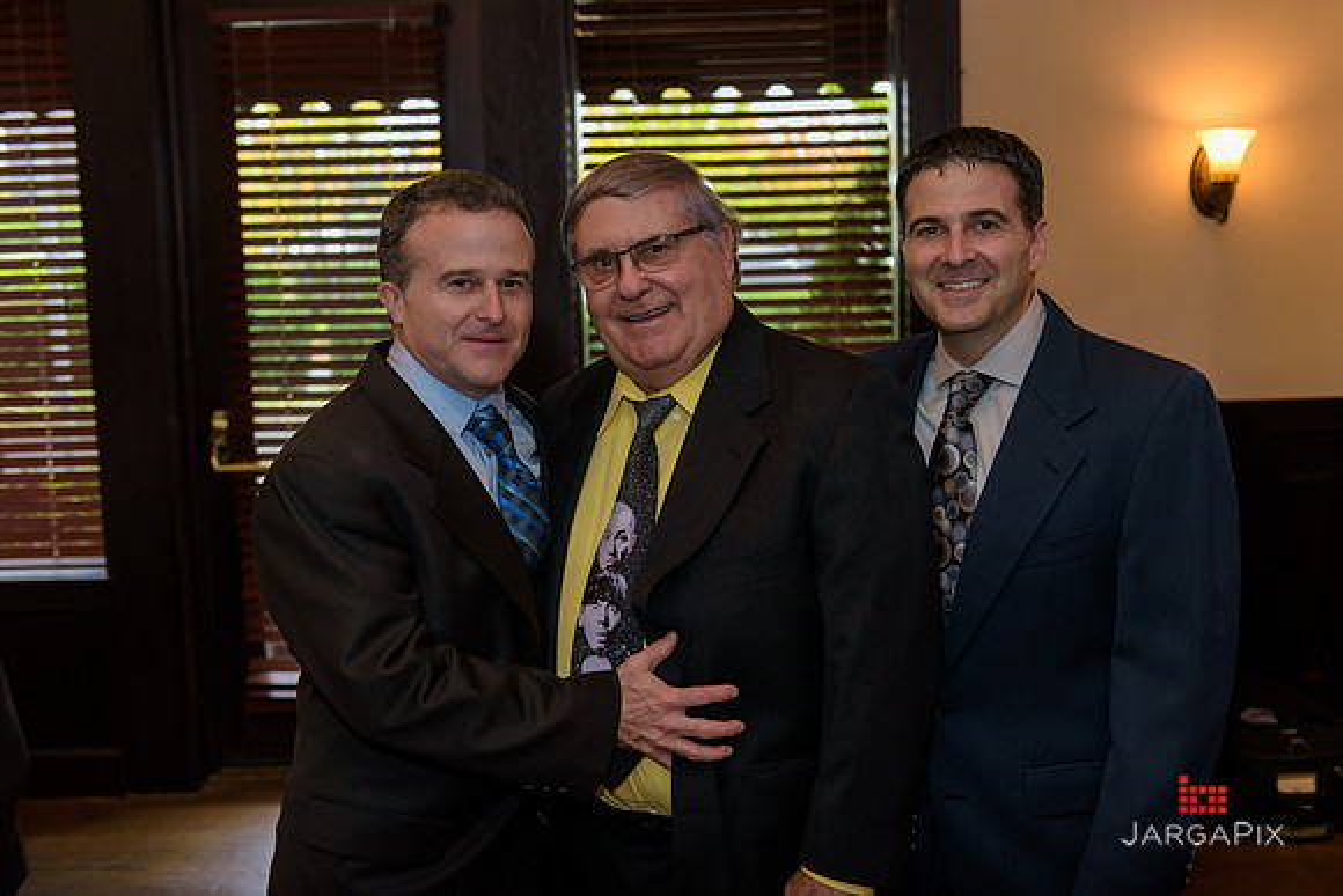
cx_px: 672
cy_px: 448
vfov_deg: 28.1
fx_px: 1791
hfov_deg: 41.1
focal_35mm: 48
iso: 1600
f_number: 3.2
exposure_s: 1/125
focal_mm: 48
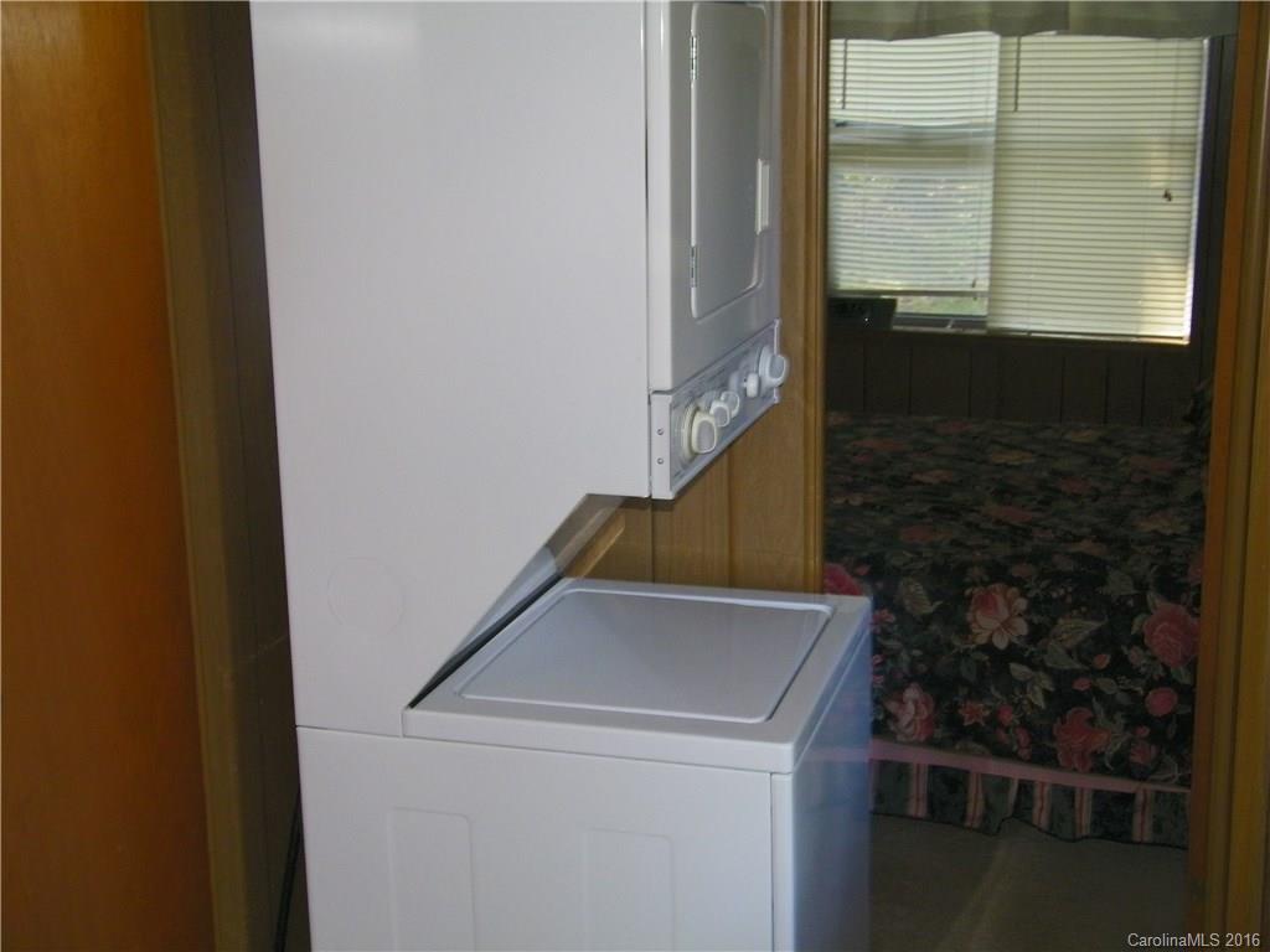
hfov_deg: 42.9
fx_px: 1614
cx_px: 635
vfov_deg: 32.9
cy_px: 476
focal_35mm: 44
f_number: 3.9
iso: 200
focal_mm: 7.9
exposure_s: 1/40
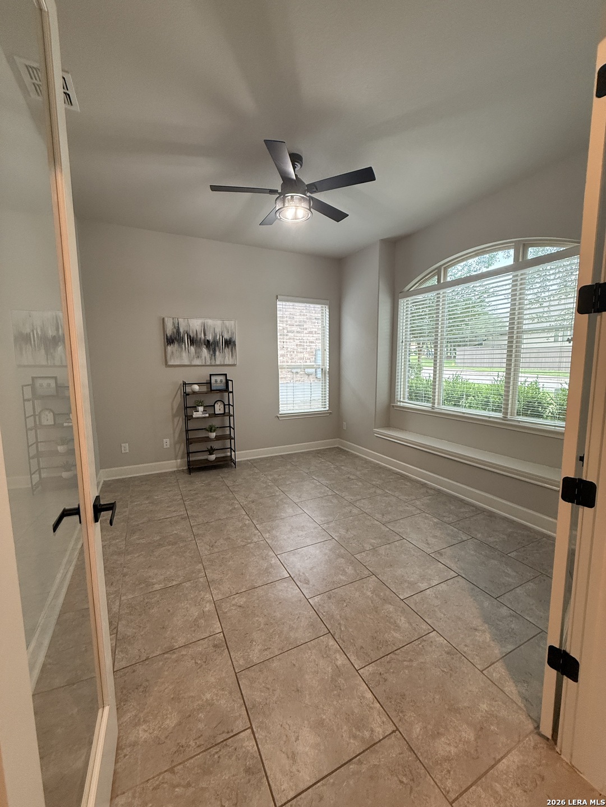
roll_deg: +0.3
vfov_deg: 102.1
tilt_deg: -6.1
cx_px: 303
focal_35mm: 14
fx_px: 327
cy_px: 404
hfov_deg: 85.7
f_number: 2.2
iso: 320
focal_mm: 2.22
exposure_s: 1/120
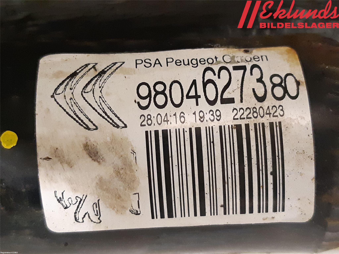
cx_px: 170
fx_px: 255
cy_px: 127
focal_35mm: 26
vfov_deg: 53.1
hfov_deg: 67.3
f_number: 1.7
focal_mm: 3.93
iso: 500
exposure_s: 1/25
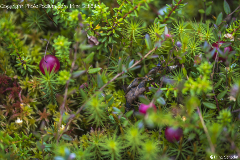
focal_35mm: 90
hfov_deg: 22.6
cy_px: 80
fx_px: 600
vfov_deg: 15.2
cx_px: 120
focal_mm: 90
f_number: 3.5
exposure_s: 1/80
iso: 100
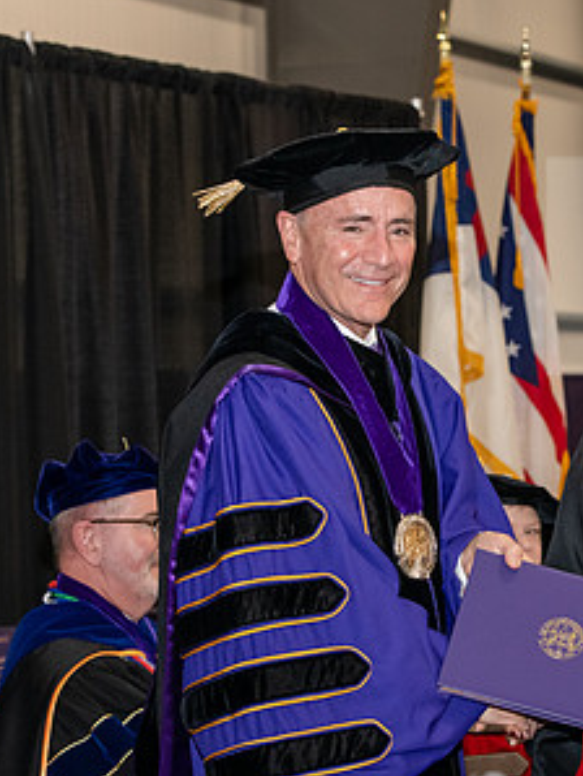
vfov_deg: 15.0
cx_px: 468
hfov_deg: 11.3
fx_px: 2938
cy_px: 473
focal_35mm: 131
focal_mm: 70
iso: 2500
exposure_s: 1/200
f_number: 5.6
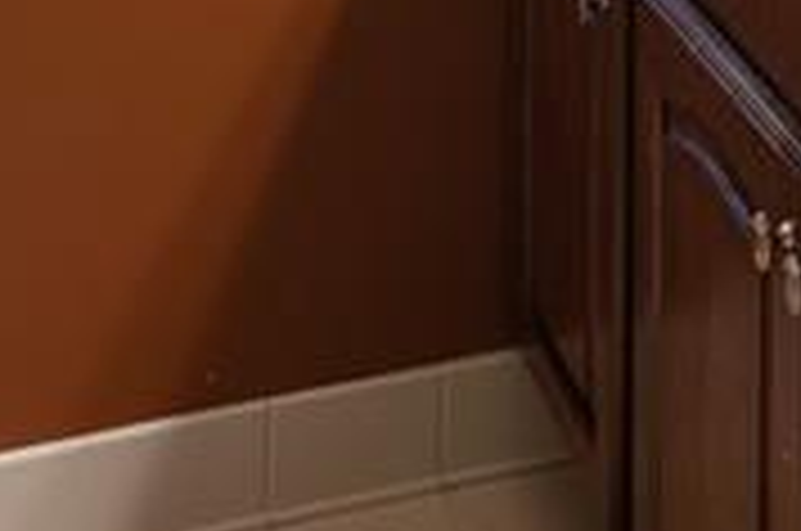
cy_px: -812
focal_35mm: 98
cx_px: 891
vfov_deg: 11.2
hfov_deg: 19.9
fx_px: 2177
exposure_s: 1/3
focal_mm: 17
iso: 320
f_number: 9
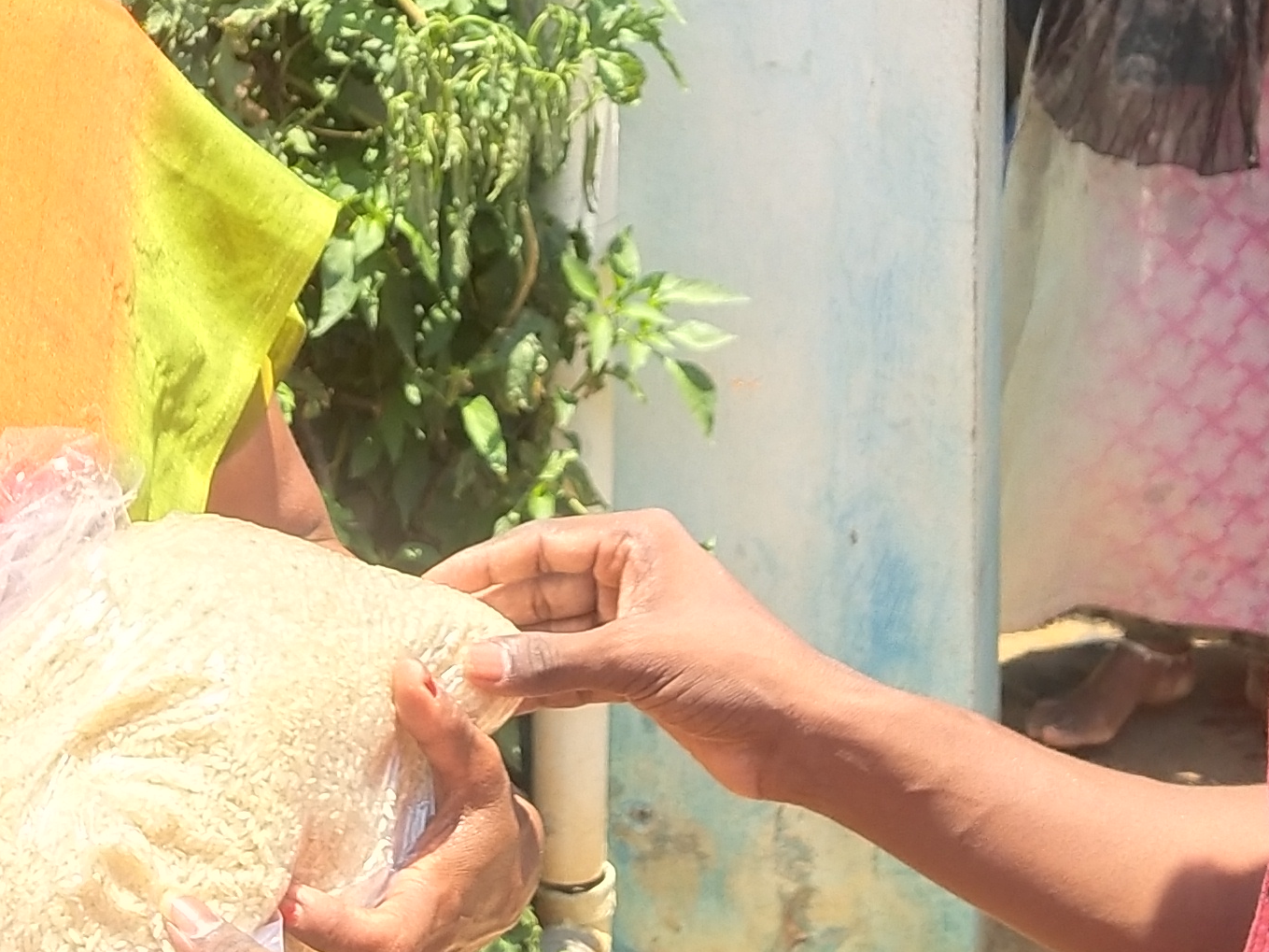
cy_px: 259
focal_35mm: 89
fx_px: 3262
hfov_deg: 22.0
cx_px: 528
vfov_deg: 16.5
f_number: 1.8
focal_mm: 3.95
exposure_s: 1/1390
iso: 133
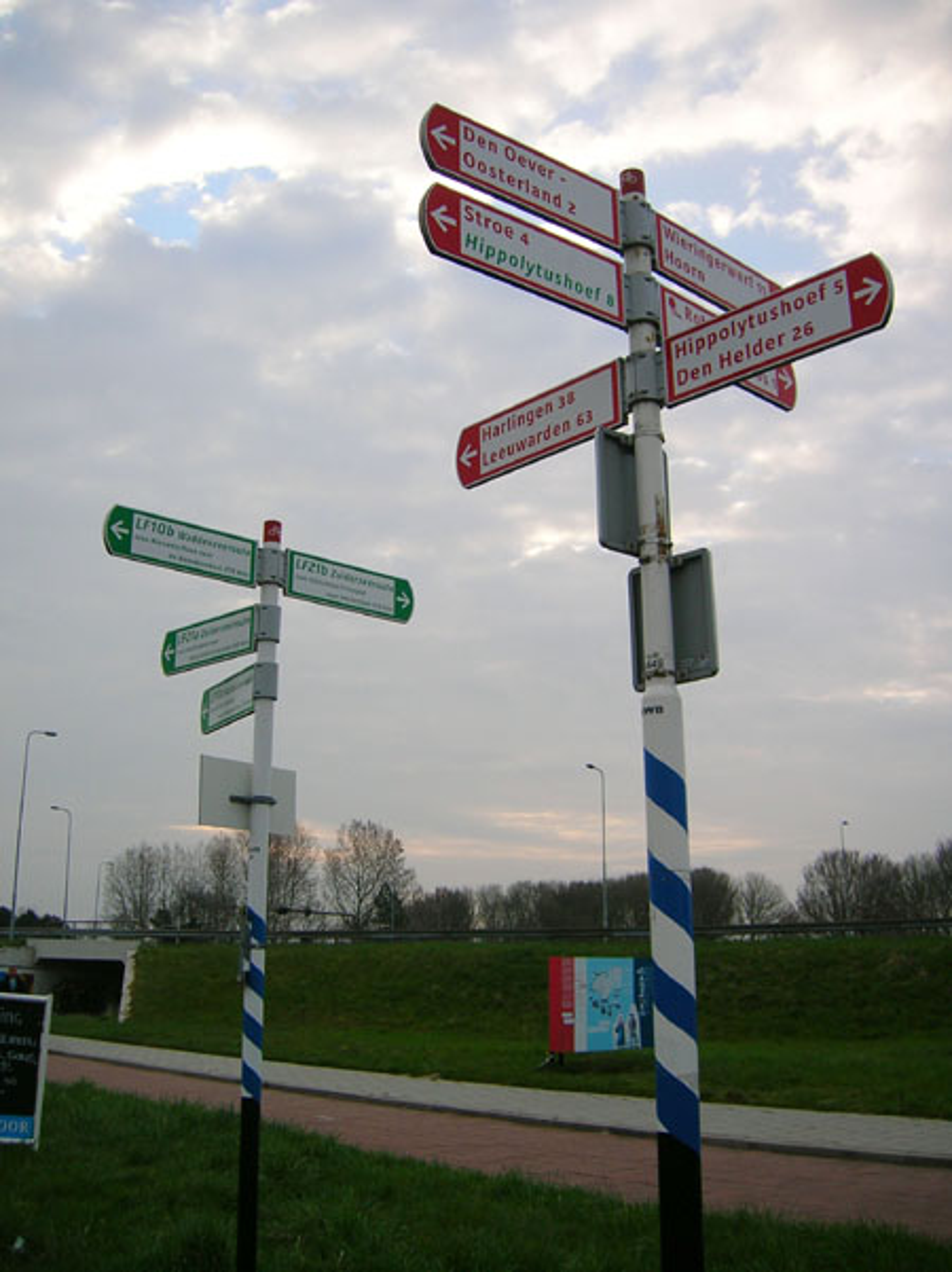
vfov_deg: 54.0
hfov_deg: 41.8
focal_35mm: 34
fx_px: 1248
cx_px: 476
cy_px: 636
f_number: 2.9
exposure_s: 1/298
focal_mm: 5.7
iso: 50
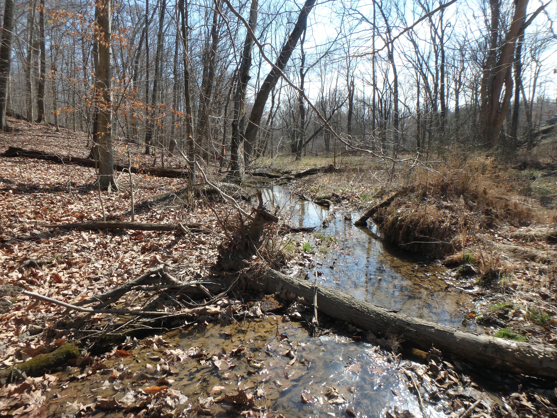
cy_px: 209
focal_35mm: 21
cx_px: 278
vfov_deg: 63.4
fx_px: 338
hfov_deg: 79.0
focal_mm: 3.7
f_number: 3.5
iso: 125
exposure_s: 1/640
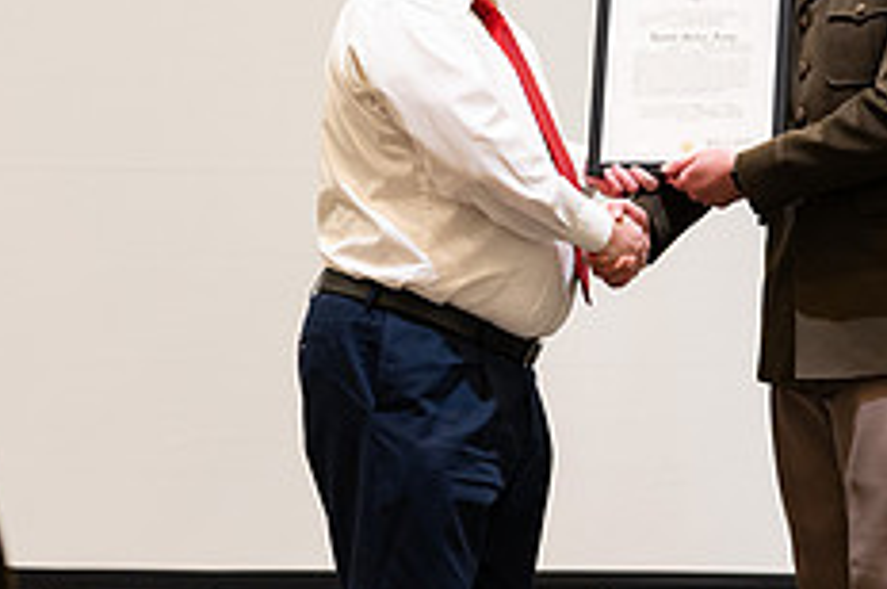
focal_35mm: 213
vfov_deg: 6.4
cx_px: 623
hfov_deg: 9.7
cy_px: 277
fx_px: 5241
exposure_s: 1/125
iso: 640
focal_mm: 85
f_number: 1.8
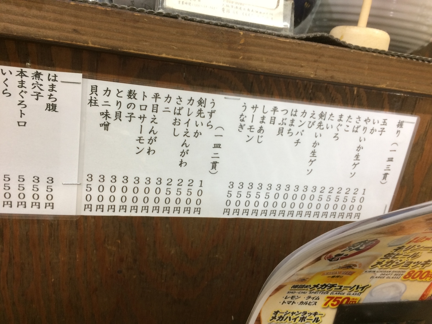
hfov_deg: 61.7
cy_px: 162
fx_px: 362
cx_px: 216
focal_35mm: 29
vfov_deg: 48.2
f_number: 2.2
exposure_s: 1/30
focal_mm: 4.15
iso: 100
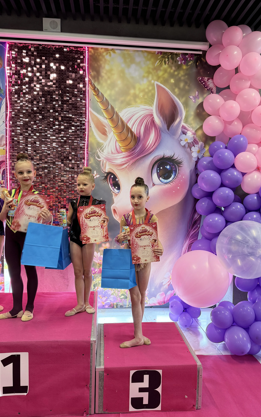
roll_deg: -1.4
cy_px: 213
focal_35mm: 26
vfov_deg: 70.4
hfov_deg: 47.6
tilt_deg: -2.2
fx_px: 296
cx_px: 130
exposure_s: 1/50
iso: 250
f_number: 1.78
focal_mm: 6.76
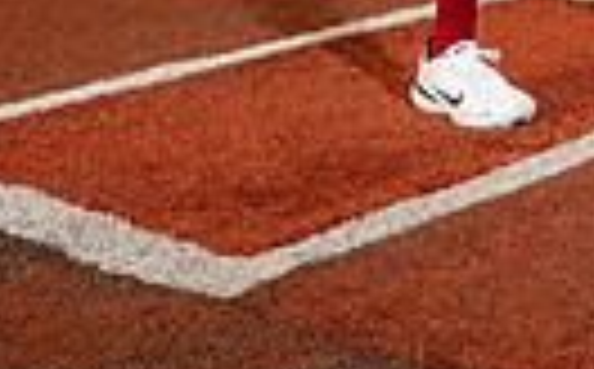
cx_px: 630
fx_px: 1745
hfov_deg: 18.7
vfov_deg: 10.5
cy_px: -504
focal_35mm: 108
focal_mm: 31
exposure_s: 1/250
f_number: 11
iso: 250
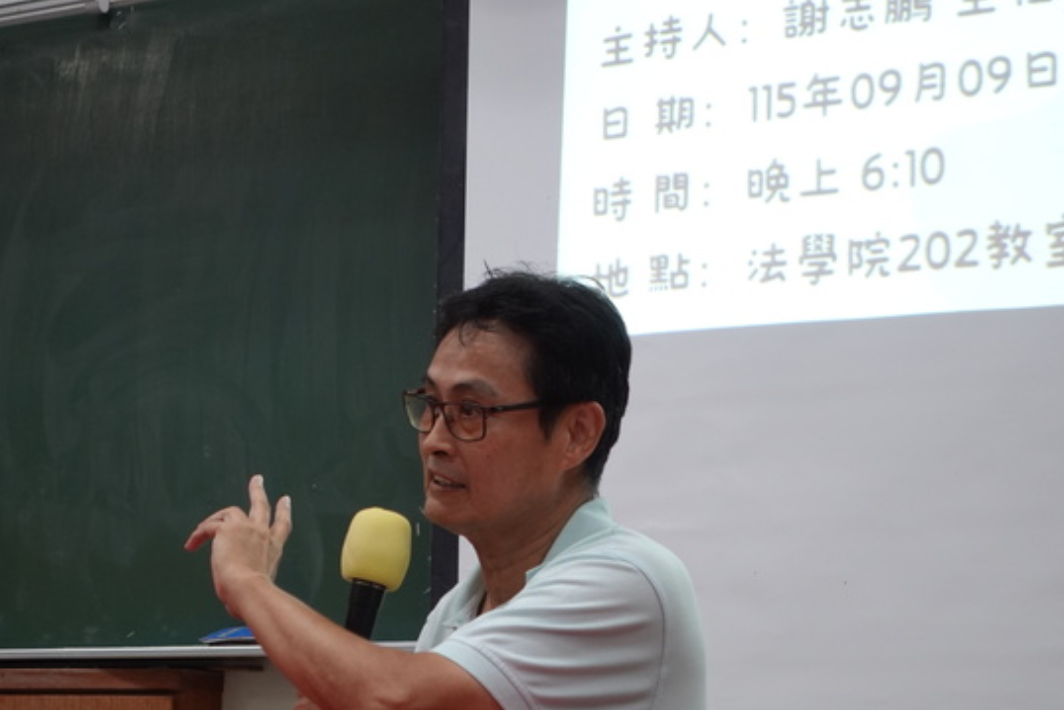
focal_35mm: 91
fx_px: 2690
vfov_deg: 15.0
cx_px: 445
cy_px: 442
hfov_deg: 22.4
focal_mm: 25.7
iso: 400
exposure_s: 1/80
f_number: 2.8
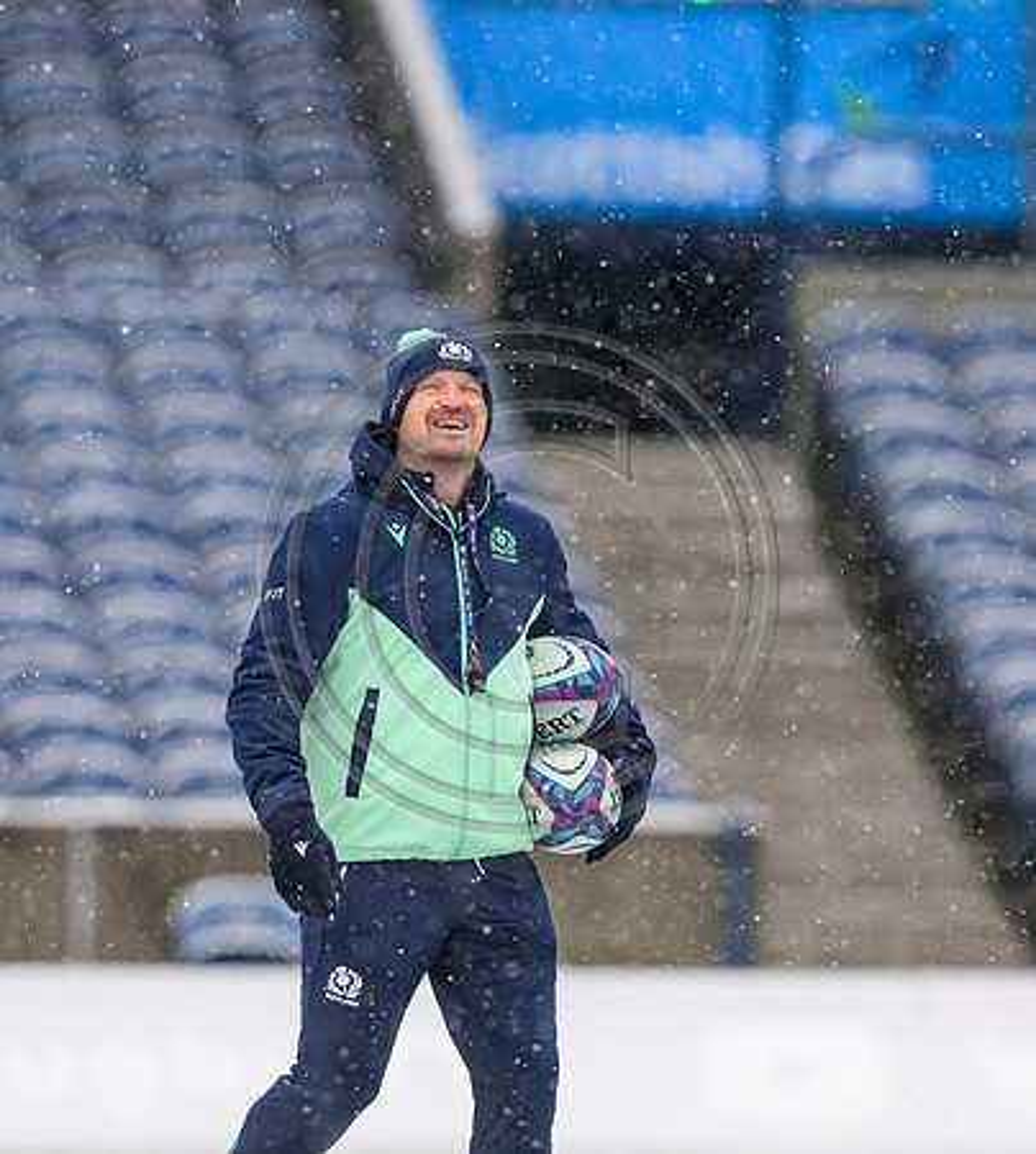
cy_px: 651
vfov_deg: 2.2
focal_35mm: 826
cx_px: 475
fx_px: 29601
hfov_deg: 2.0
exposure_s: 1/2500
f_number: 3.5
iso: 8000
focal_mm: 400
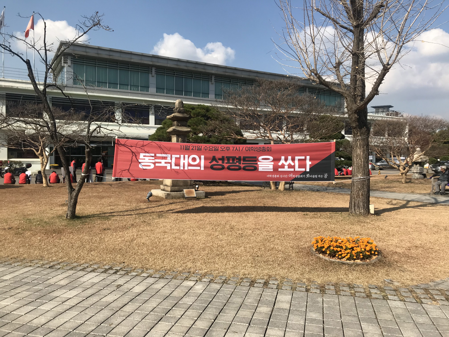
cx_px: 224
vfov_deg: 49.7
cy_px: 168
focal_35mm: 28
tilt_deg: -2.1
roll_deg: -0.7
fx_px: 363
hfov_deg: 63.4
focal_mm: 3.99
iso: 20
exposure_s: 1/2398
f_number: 1.8
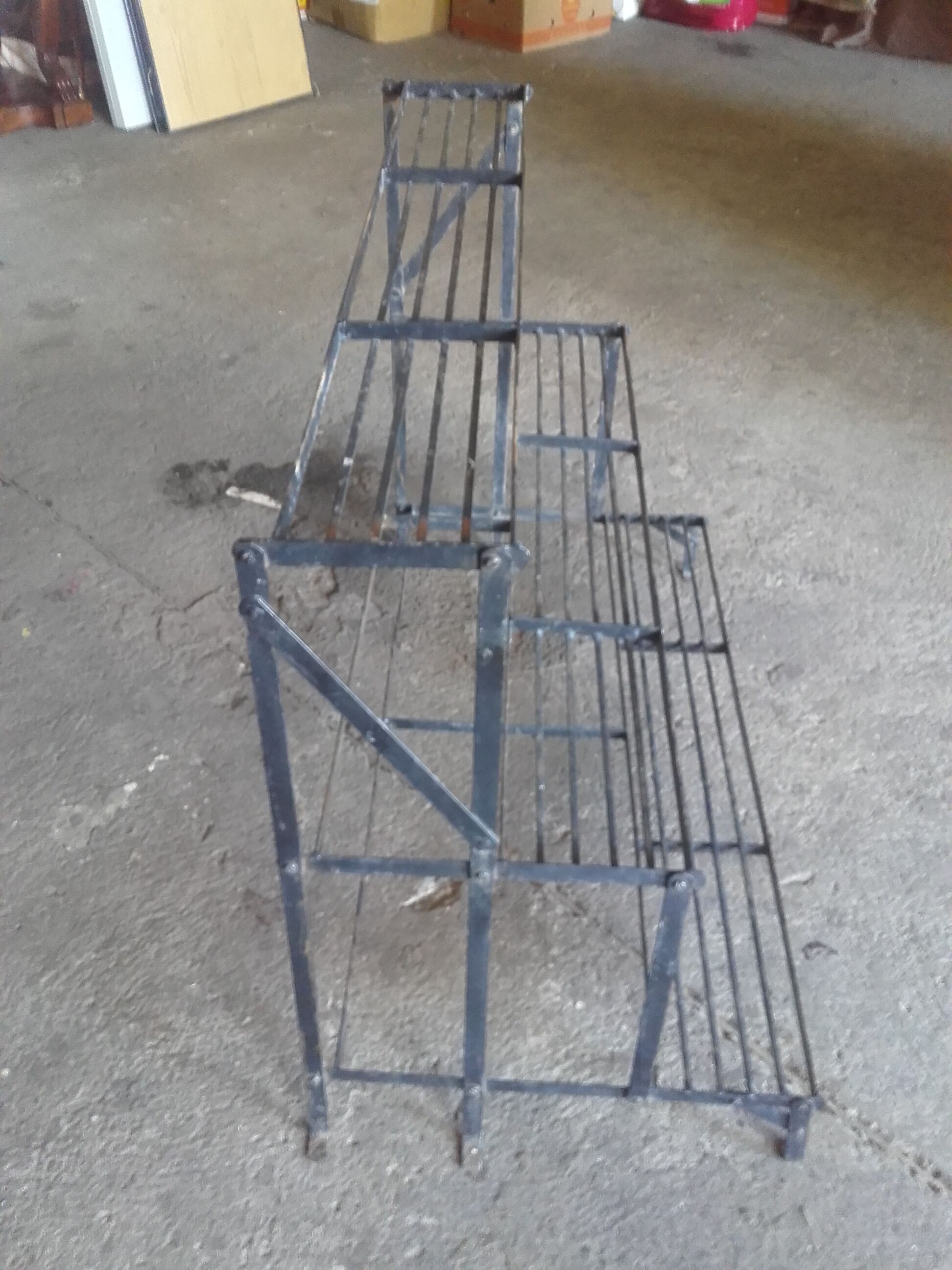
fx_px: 1137
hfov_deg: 45.4
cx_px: 476
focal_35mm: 31
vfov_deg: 58.4
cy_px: 635
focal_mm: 3.3
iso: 160
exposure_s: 1/9
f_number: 2.2
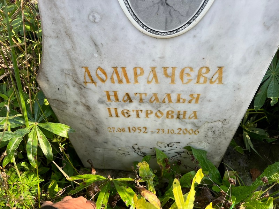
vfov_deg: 53.1
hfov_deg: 67.3
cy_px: 104
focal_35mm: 26
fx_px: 210
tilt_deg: -49.2
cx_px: 140
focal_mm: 5.7
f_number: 1.5
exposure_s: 1/438
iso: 50
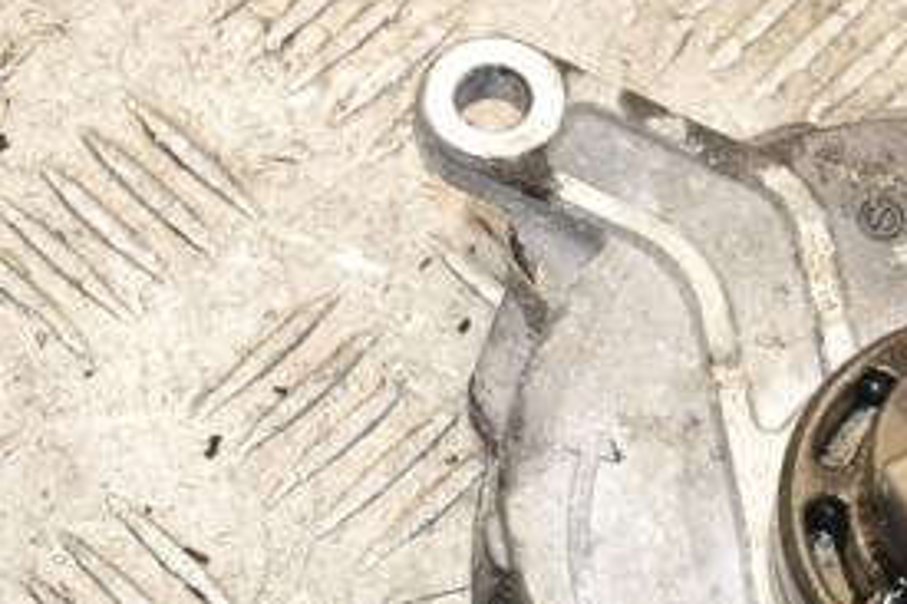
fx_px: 5111
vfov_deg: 6.7
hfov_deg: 10.1
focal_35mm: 203
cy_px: 521
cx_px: 851
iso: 800
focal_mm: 62
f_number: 5.6
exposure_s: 1/200
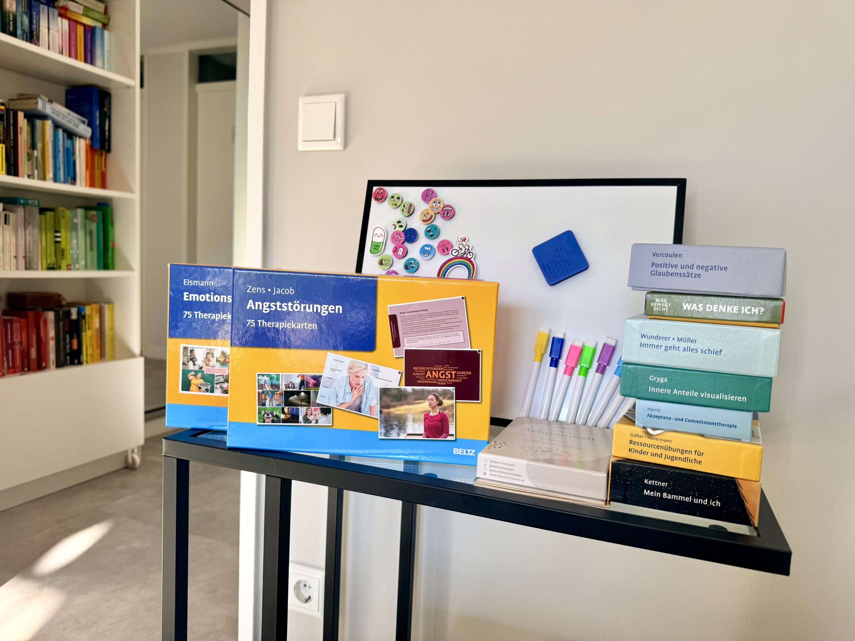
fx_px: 593
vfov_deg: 56.8
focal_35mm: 24
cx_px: 428
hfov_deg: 71.6
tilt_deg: -4.6
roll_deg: -2.2
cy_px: 320
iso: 80
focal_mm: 6.76
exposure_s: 1/121
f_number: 1.78
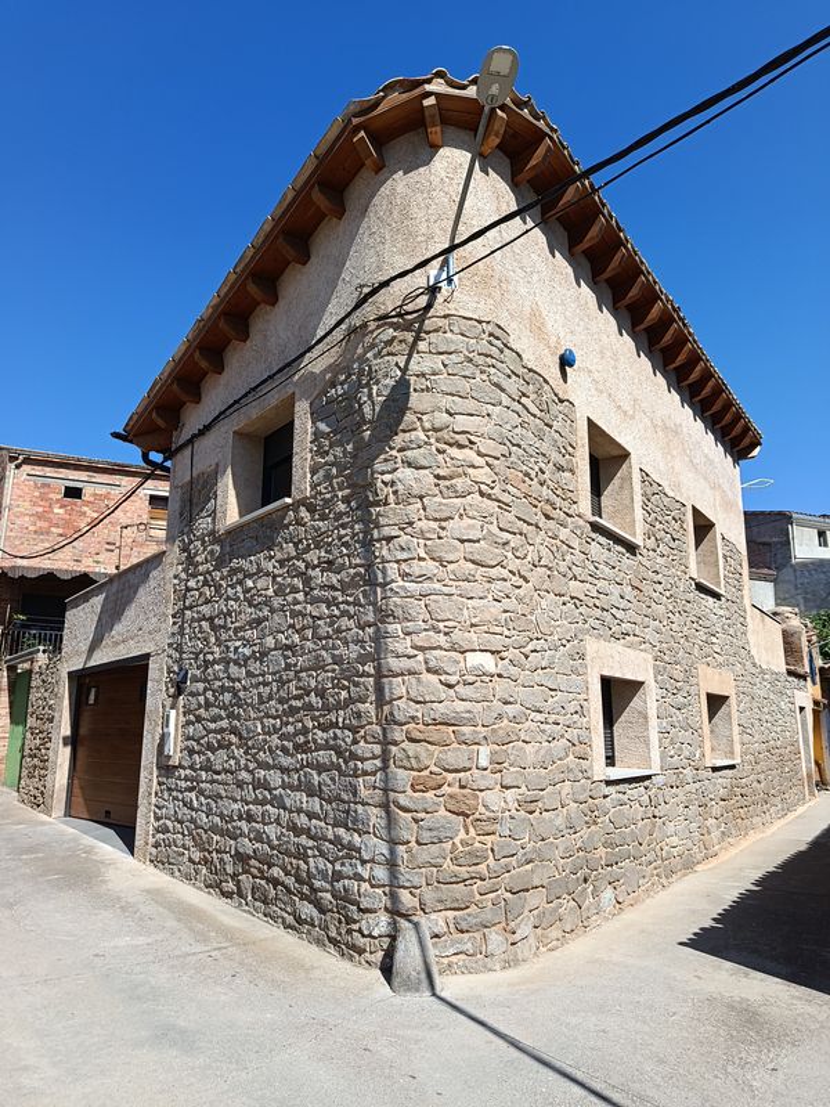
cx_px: 415
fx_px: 767
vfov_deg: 71.6
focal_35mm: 24
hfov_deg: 56.8
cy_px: 554
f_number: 1.7
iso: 50
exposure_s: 1/567
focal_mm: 5.24
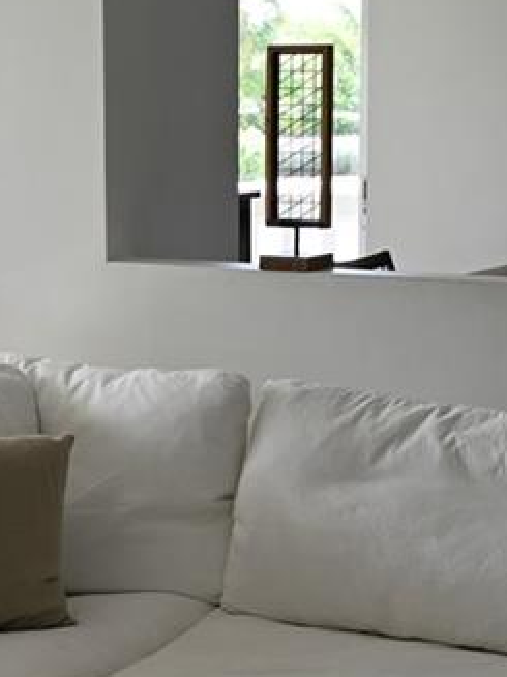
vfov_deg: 17.3
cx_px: 290
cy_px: 513
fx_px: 2208
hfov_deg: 13.1
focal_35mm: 113
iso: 100
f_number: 4
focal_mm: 24
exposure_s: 1/40
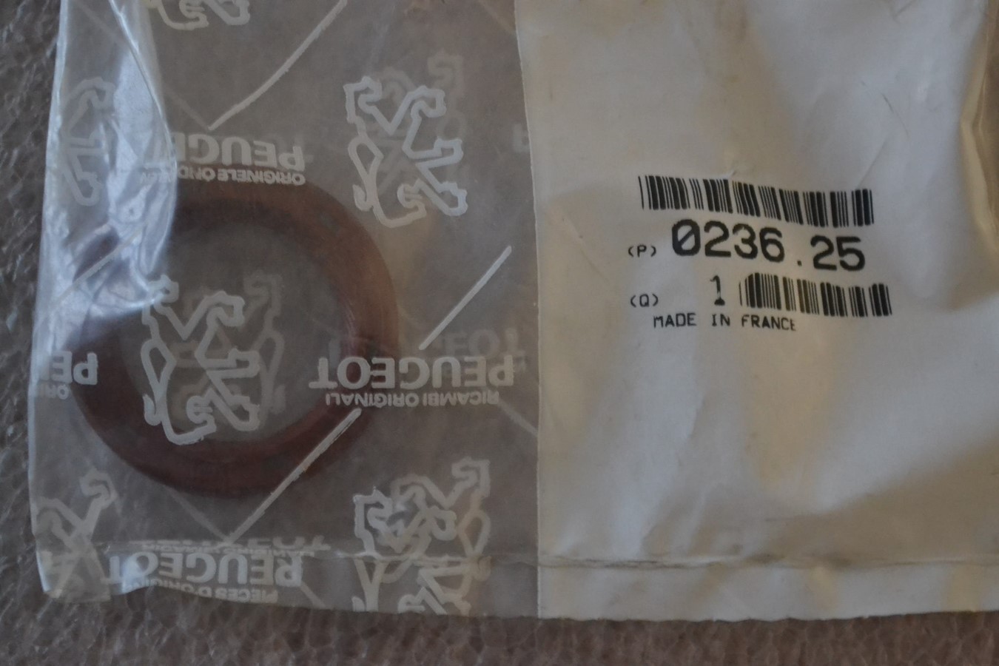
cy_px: 333
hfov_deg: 24.6
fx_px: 2289
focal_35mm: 82
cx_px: 500
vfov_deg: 16.6
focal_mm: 55
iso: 3200
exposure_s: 1/13
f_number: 5.6
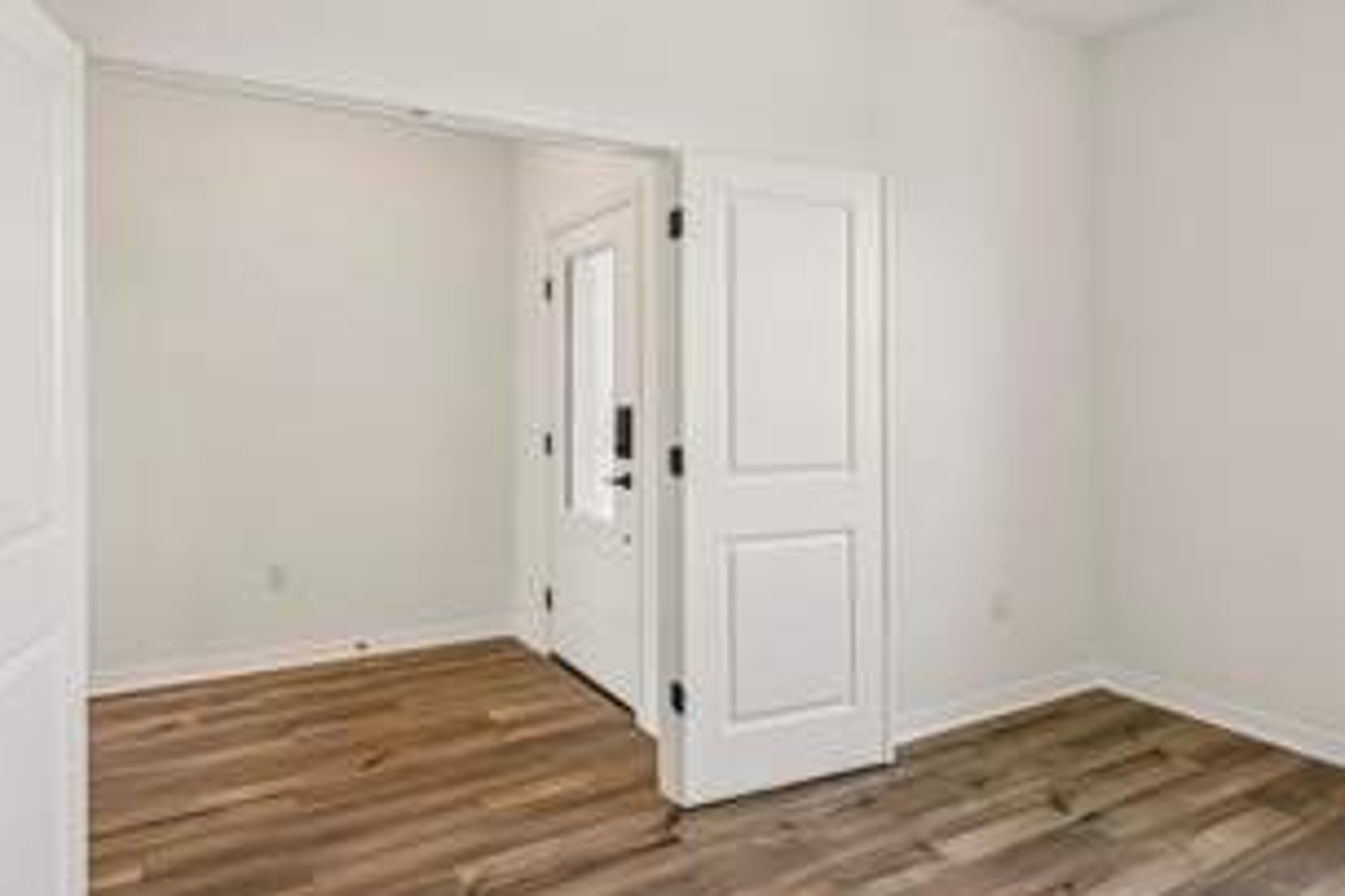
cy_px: 386
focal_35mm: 22
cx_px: 701
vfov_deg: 57.0
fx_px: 821
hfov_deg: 78.6
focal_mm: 14
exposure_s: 1/60
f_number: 8
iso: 400
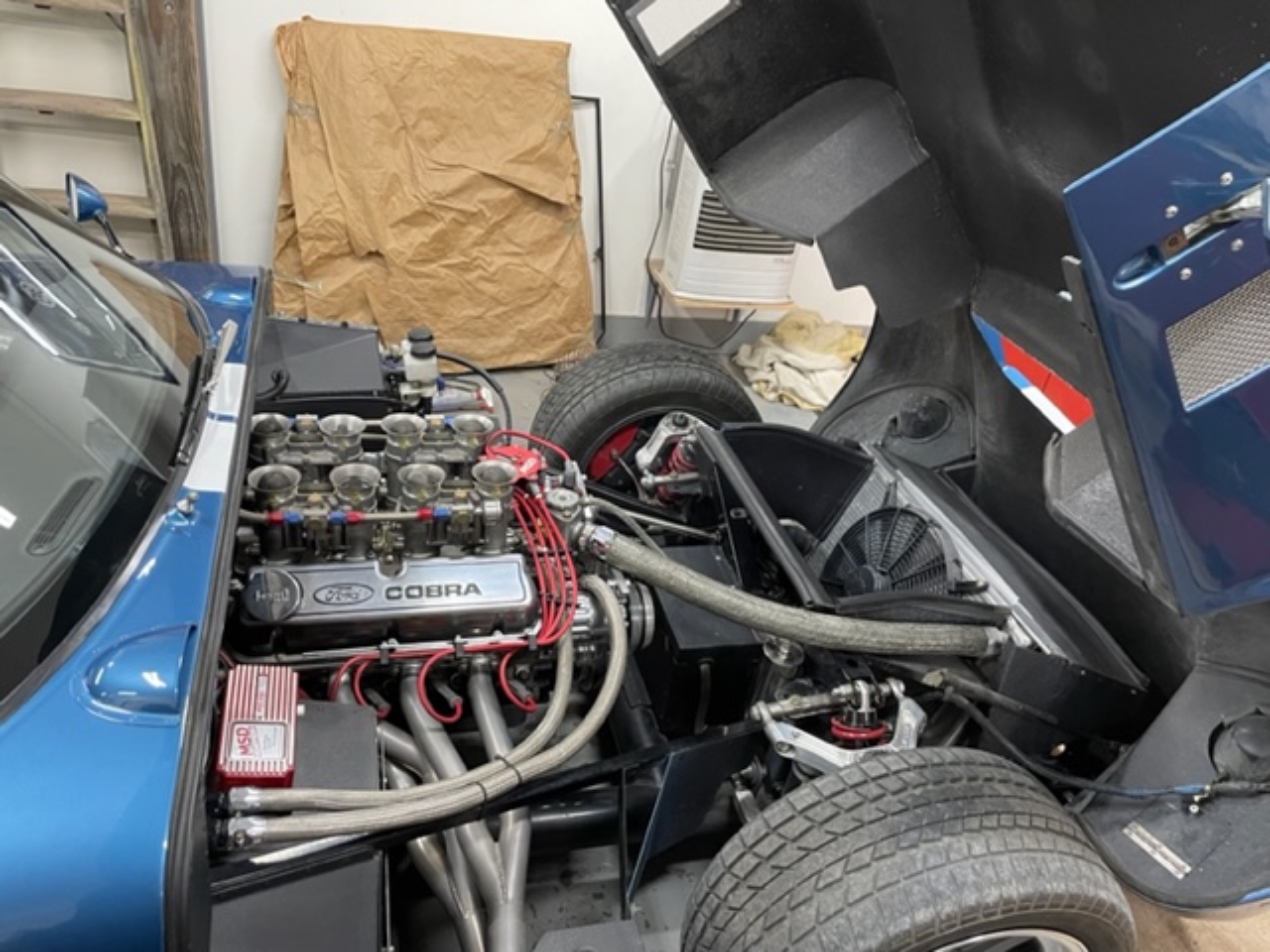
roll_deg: -9.8
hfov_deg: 67.3
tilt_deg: -29.3
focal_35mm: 26
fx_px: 954
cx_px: 635
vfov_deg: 53.1
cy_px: 476
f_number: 1.6
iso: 200
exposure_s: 1/60
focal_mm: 4.2
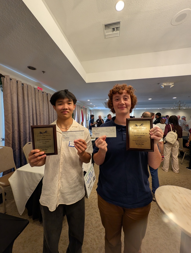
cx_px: 96
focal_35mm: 12
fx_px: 88
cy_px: 126
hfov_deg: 94.6
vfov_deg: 110.5
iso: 151
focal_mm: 2.23
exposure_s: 1/30
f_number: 1.95
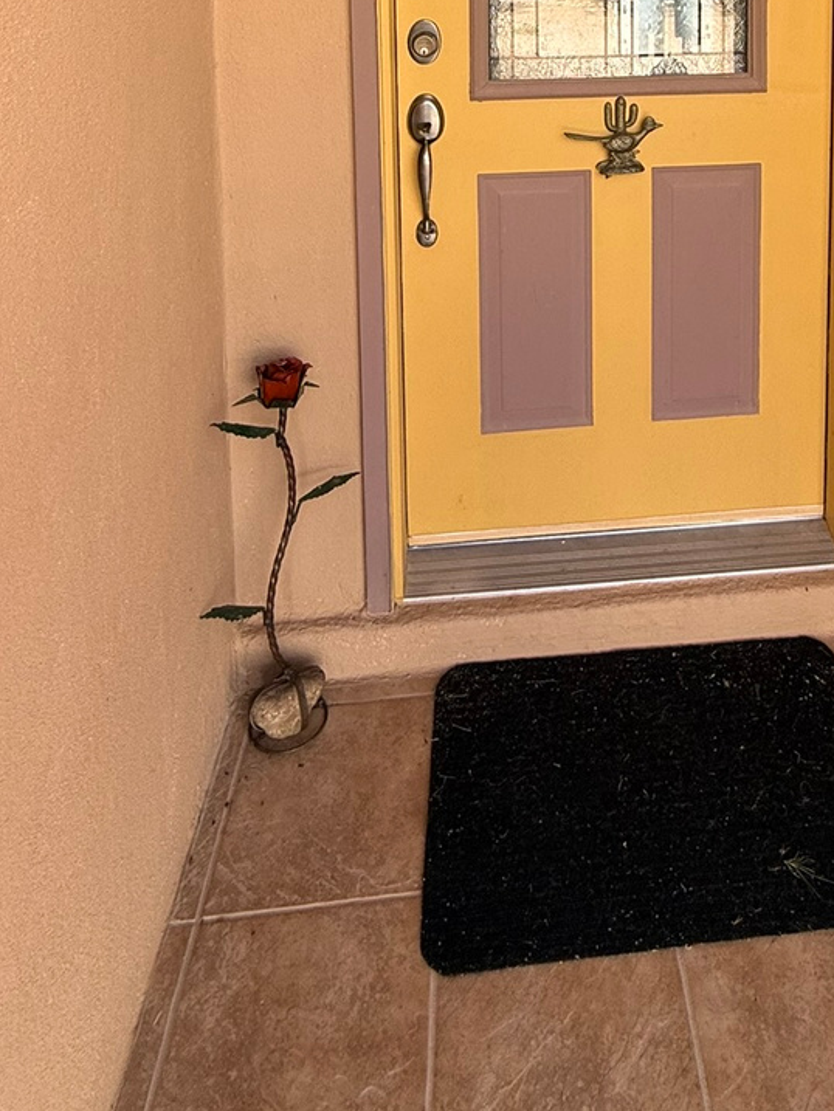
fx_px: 963
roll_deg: +0.6
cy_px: -36
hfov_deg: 45.6
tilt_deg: -4.2
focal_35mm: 30
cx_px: 595
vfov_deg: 47.9
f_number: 2.2
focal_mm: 2.22
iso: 50
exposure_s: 1/275
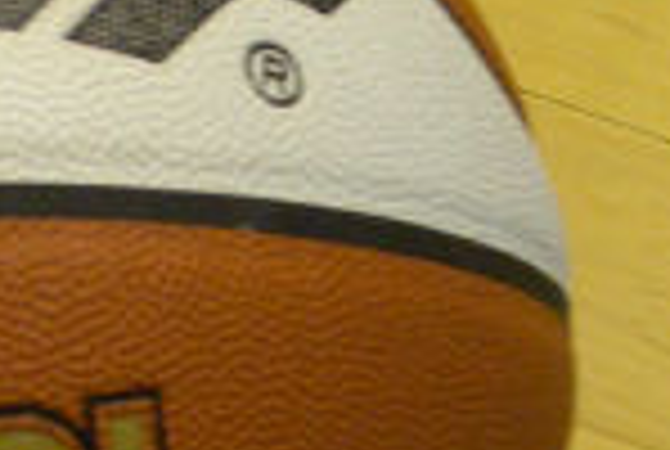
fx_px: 4121
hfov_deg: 9.2
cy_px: 302
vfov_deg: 6.2
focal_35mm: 221
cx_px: -90
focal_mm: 10.2
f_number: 3.5
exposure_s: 1/60
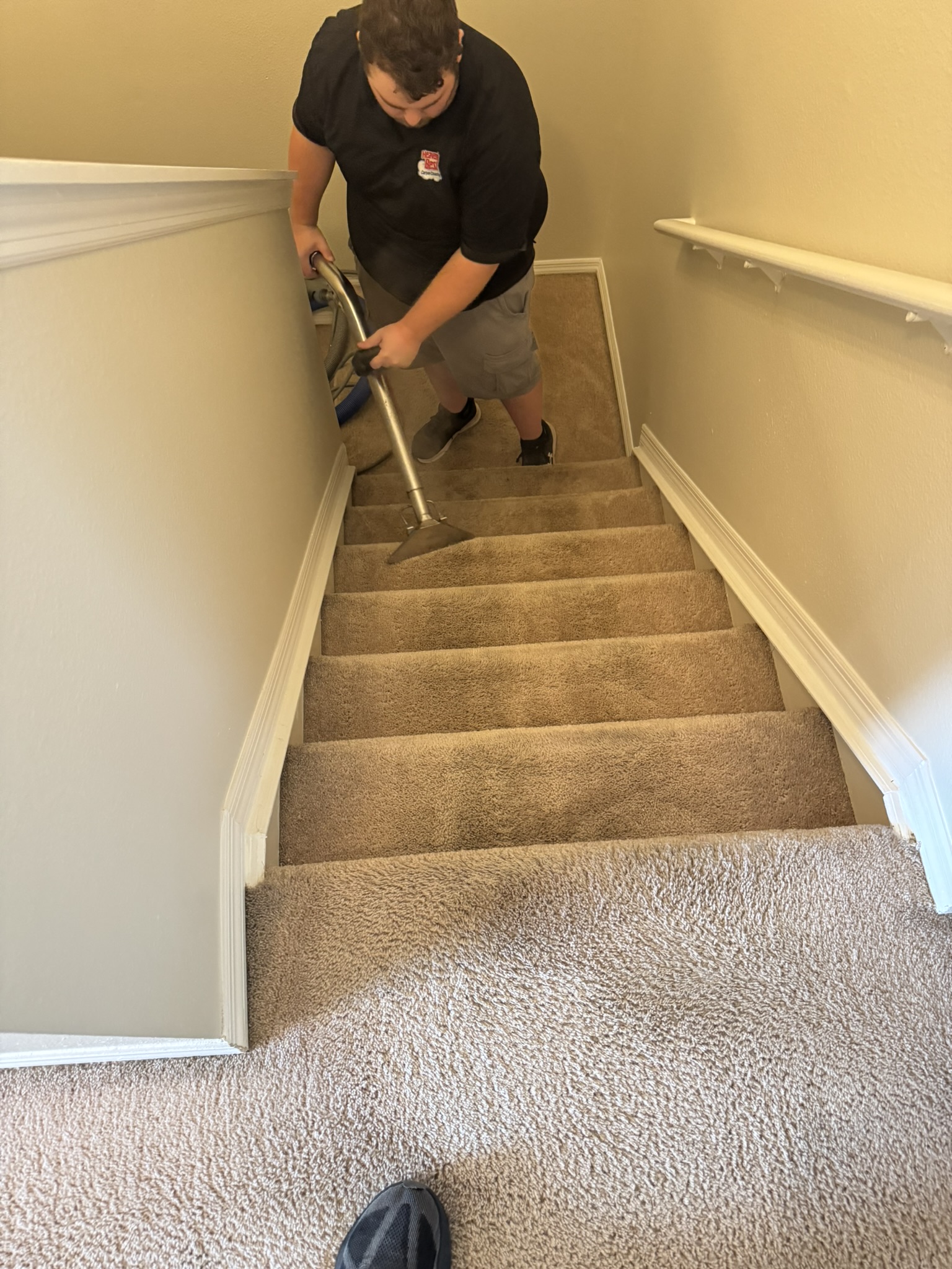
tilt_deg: -65.9
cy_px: 634
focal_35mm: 24
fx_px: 880
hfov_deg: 56.8
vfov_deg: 71.6
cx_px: 476
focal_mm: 6.76
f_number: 1.78
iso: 800
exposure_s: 1/60
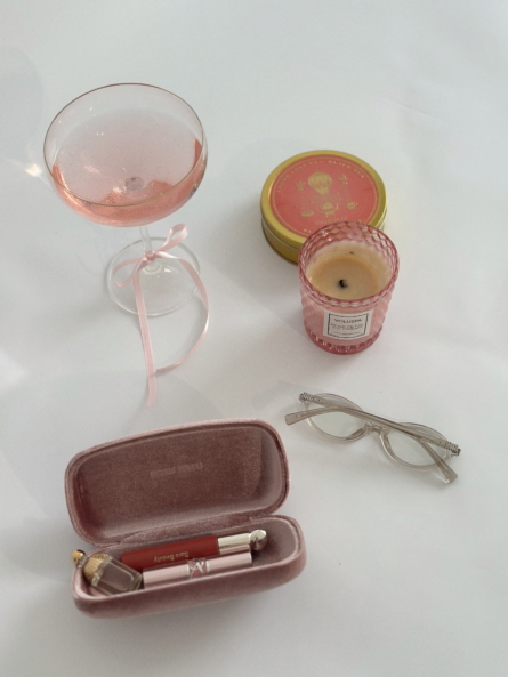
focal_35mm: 48
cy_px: 338
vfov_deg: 39.6
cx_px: 254
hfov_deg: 30.3
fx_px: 939
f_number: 1.78
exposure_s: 1/480
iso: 80
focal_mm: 6.86
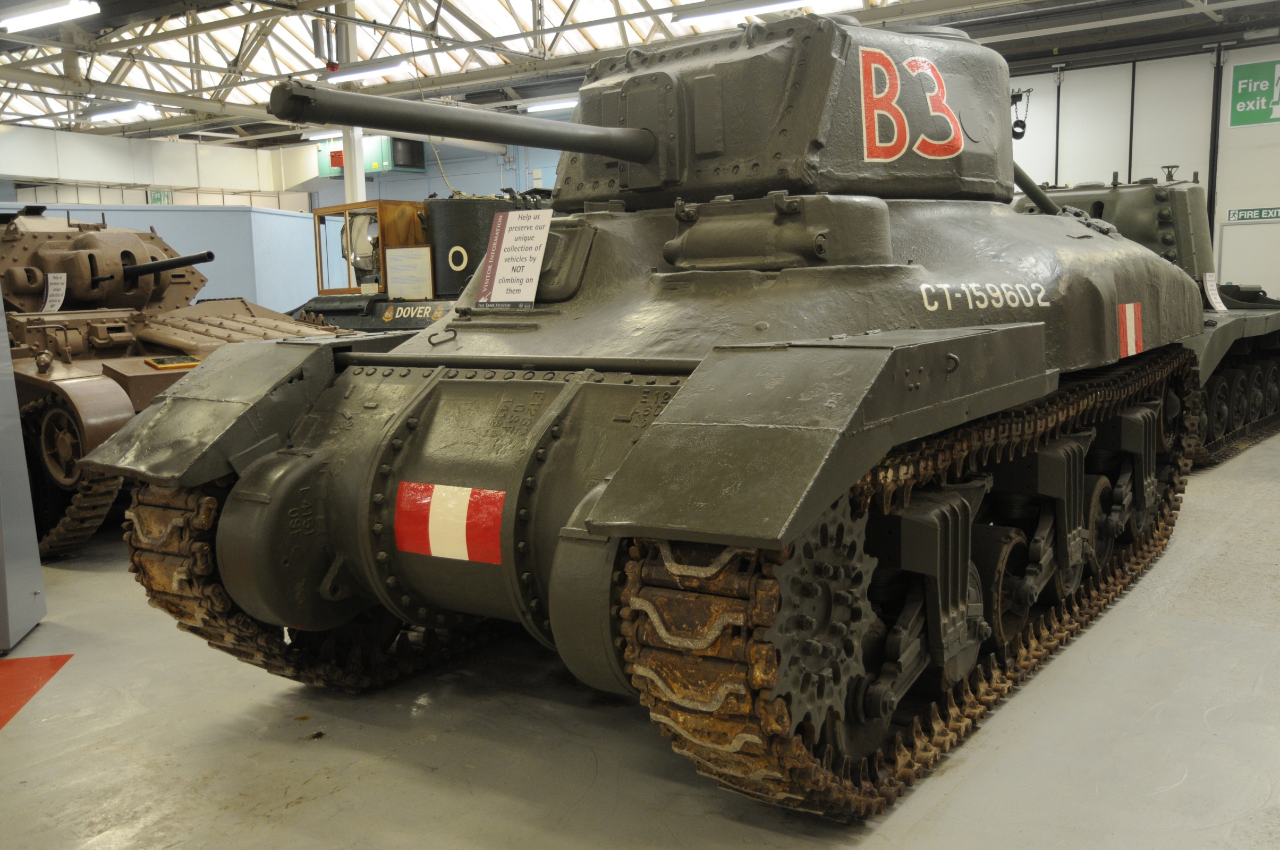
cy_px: 425
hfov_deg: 57.3
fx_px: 1172
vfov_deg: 39.9
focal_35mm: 33
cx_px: 640
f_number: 4
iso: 500
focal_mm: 22
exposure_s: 1/15
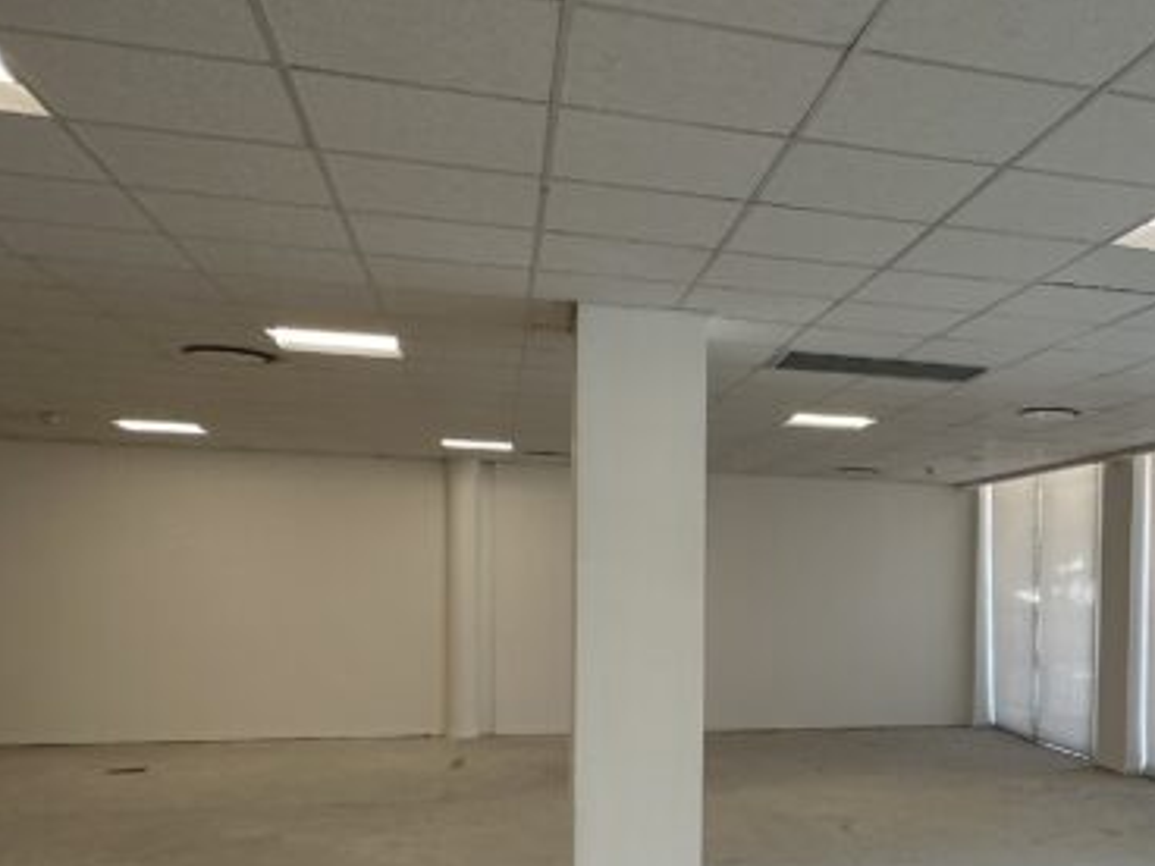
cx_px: 973
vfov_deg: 36.0
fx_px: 1301
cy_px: 650
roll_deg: -0.3
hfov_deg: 44.7
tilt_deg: -1.6
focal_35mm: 39
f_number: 2.2
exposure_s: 1/99
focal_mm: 2.22
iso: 50
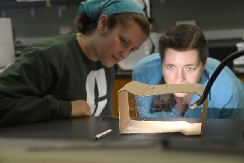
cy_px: 82
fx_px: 420
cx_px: 122
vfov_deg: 21.9
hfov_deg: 32.4
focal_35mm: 62
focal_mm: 62
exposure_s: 1/80
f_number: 5
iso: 1000
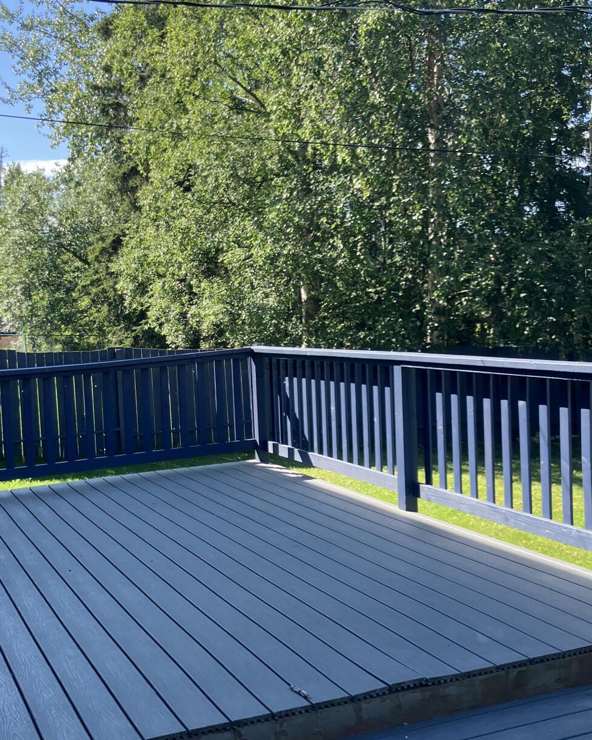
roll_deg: +2.2
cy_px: 336
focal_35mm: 45
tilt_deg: -0.6
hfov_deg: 33.2
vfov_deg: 41.1
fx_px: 986
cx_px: 217
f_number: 1.8
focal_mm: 3.99
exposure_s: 1/463
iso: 32
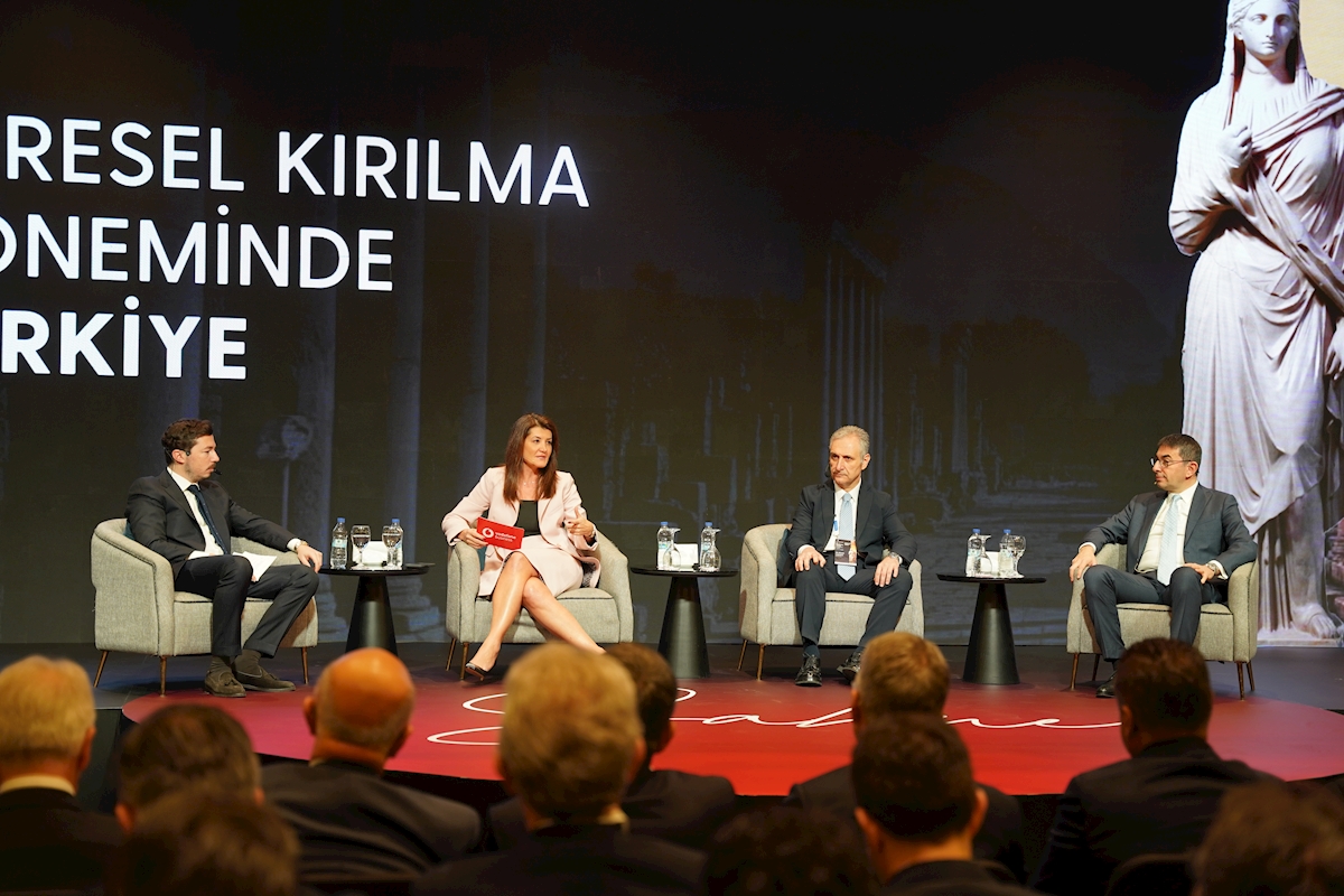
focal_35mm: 62
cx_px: 672
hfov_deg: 32.4
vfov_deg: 21.9
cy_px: 448
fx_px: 2314
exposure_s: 1/160
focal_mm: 62
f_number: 2.8
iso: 640
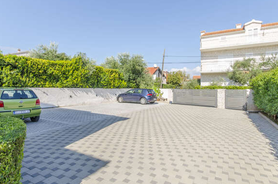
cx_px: 133
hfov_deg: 84.0
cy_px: 89
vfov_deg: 61.7
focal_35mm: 20
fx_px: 154
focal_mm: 10
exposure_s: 1/125
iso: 100
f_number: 8
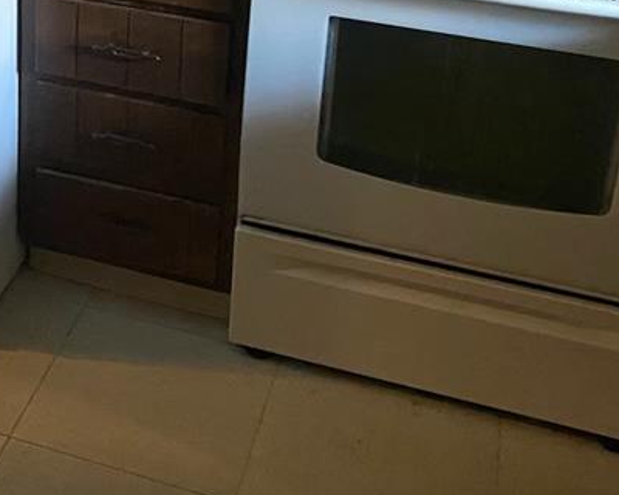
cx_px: 53
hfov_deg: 28.0
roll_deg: +0.0
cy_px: -68
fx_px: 1191
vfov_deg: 22.0
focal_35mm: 65
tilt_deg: -20.0
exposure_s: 1/30
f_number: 1.8
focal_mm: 4.25
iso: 800
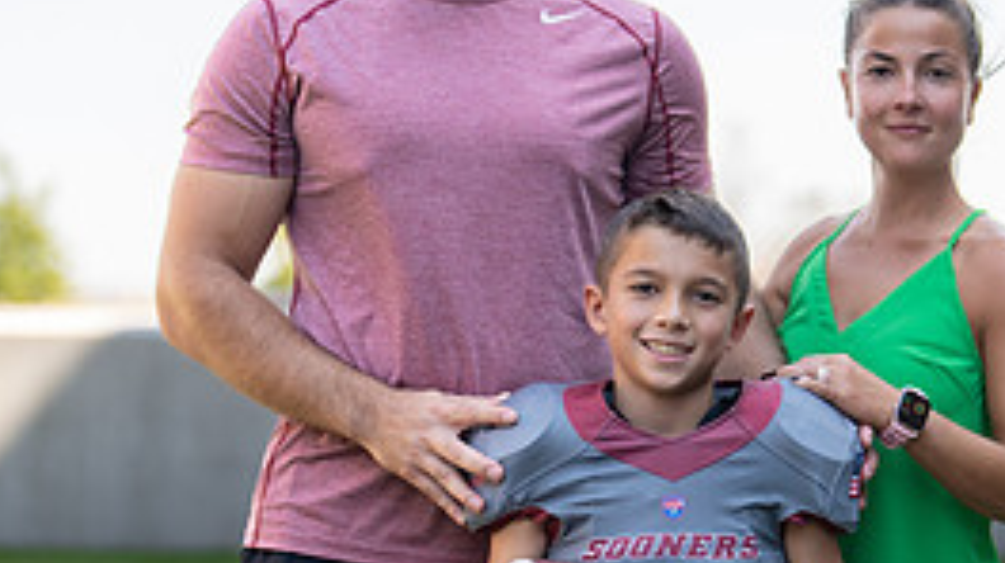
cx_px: 848
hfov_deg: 16.4
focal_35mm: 130
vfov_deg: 9.3
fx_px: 3462
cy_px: 457
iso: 100
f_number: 1.2
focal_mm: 50
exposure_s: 1/2000
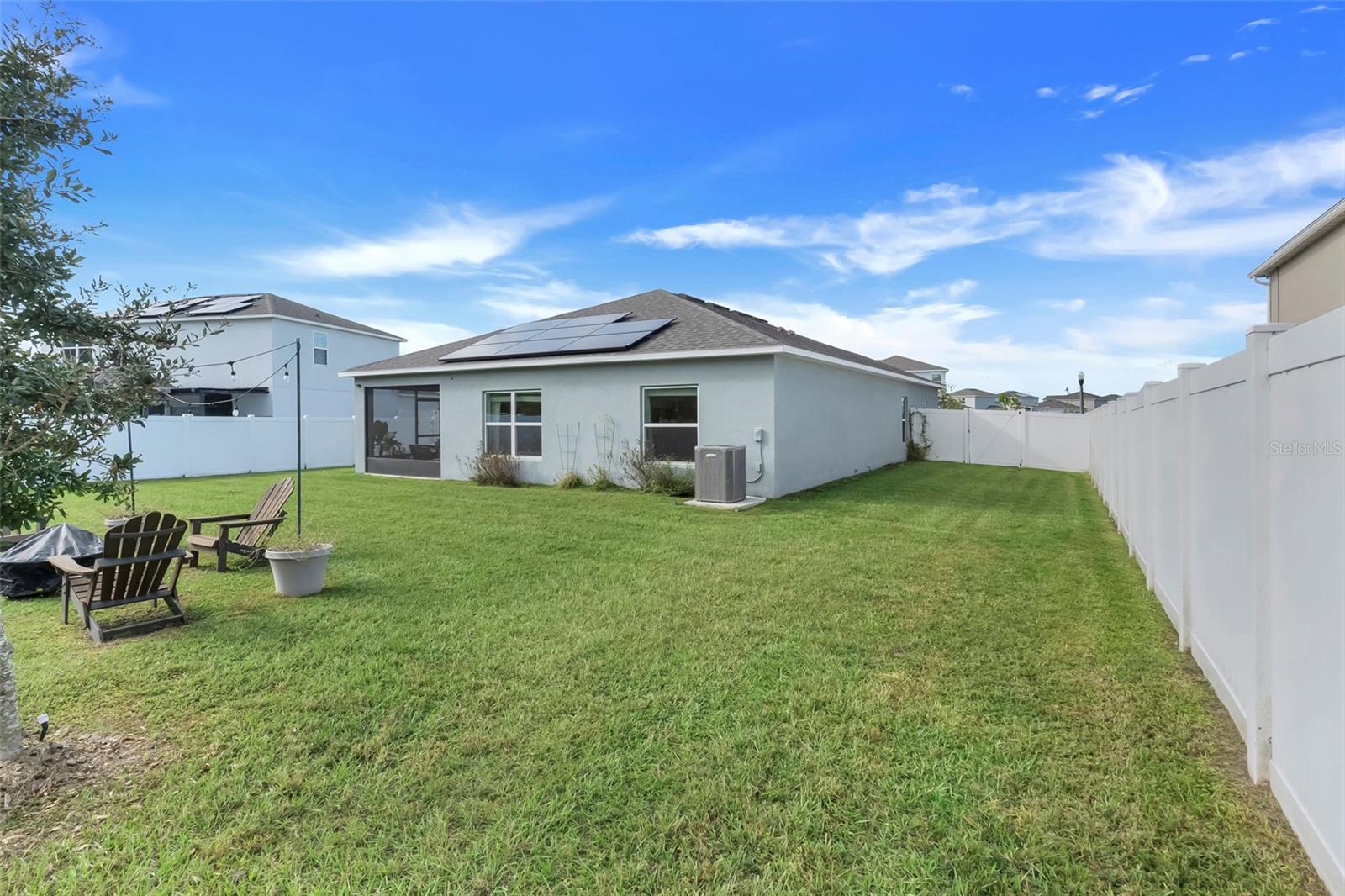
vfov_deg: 67.4
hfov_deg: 90.0
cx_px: 672
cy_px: 448
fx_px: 672
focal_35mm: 18
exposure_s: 1/50
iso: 250
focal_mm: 12
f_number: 9
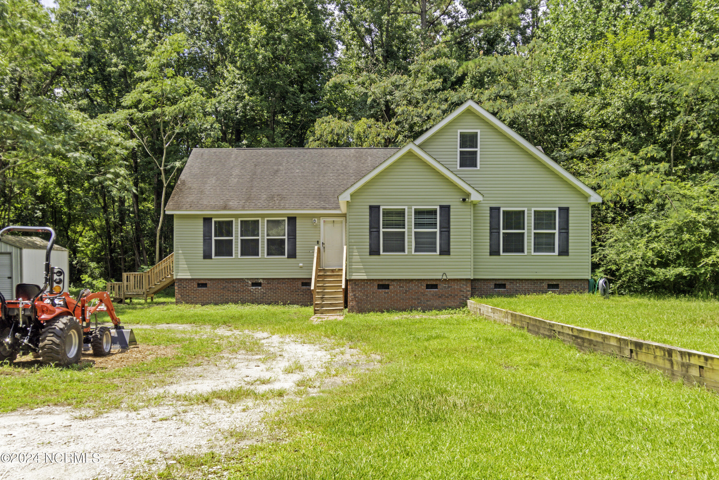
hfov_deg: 61.9
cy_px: 240
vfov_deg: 43.6
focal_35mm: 30
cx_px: 360
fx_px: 599
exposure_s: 1/500
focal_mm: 20
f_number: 6.3
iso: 100
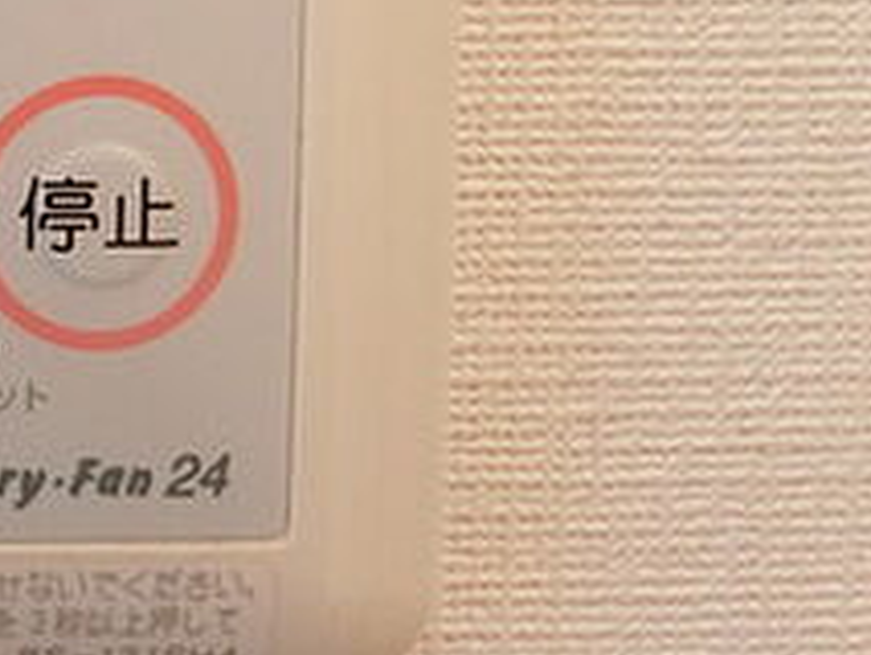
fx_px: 1435
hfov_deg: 27.4
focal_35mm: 57
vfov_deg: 24.6
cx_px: -303
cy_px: 16
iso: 400
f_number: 2.7
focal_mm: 4.06
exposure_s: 1/80
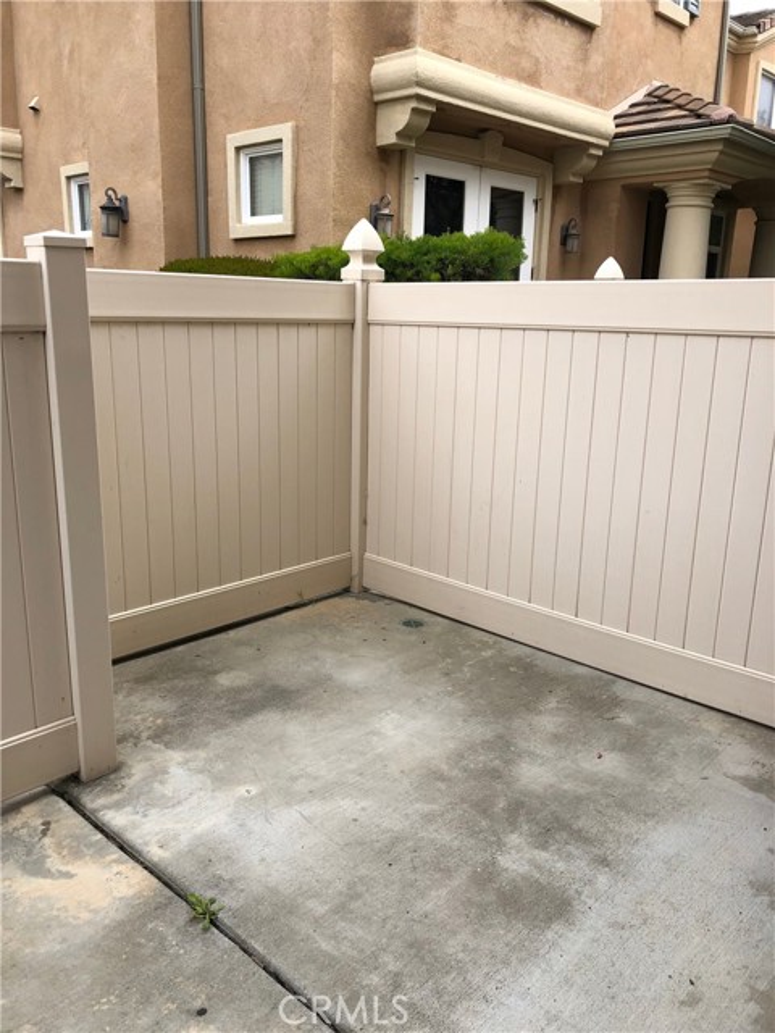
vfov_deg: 63.4
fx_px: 836
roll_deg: -1.6
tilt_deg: -13.0
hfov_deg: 49.7
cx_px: 388
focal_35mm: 28
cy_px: 516
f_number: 1.8
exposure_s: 1/1130
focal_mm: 4
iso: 20
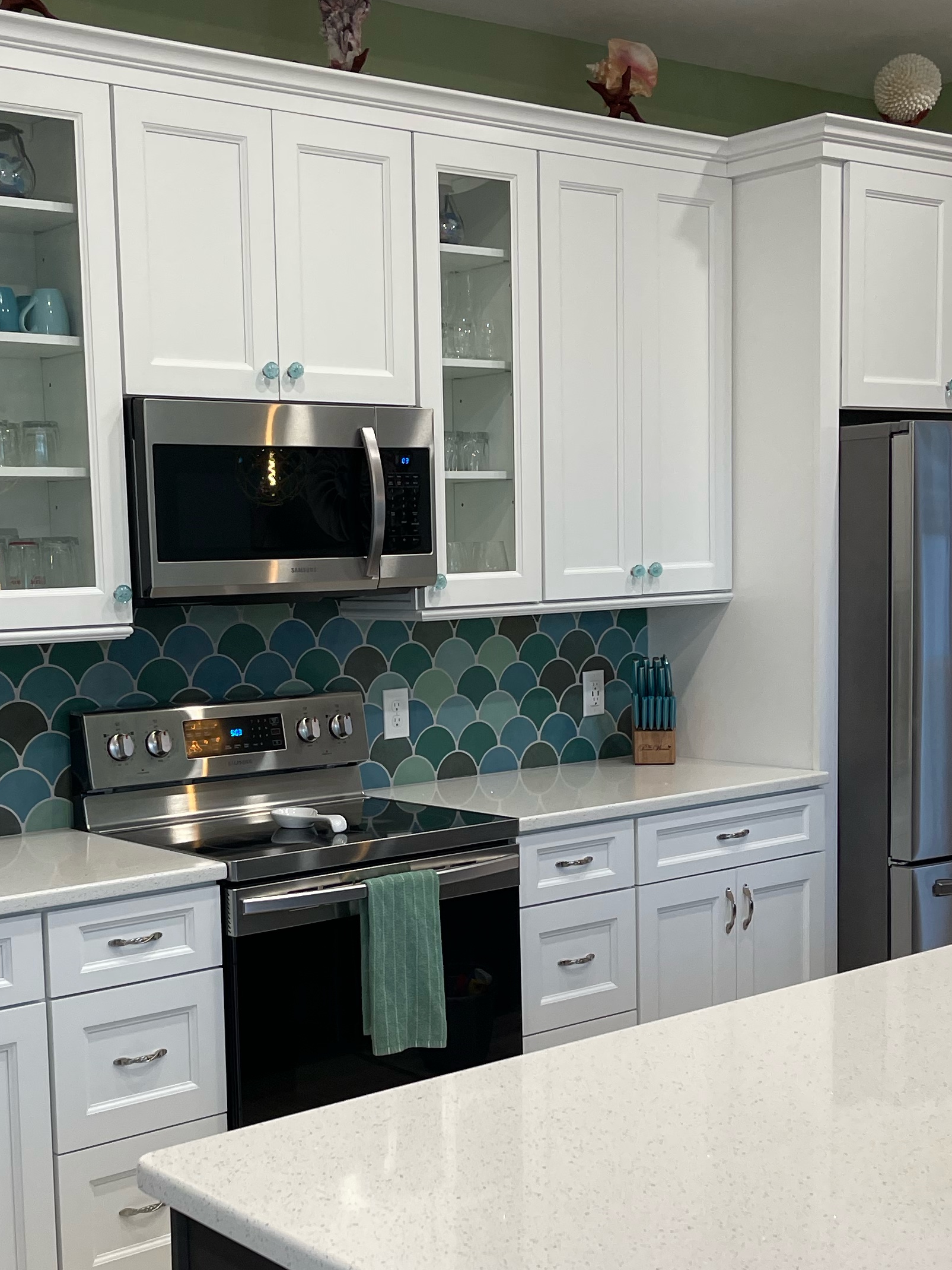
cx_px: 370
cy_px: 758
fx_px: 1796
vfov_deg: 38.8
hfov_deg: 29.6
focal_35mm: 49
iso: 125
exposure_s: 1/120
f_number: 1.6
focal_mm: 5.1
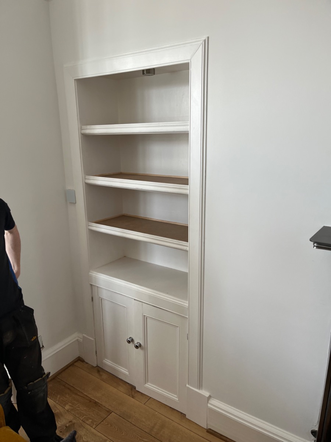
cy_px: 221
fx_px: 331
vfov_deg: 67.3
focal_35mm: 26
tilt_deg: -15.0
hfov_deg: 53.1
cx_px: 166
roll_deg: +1.7
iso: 125
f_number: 1.6
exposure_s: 1/107
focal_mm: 5.1
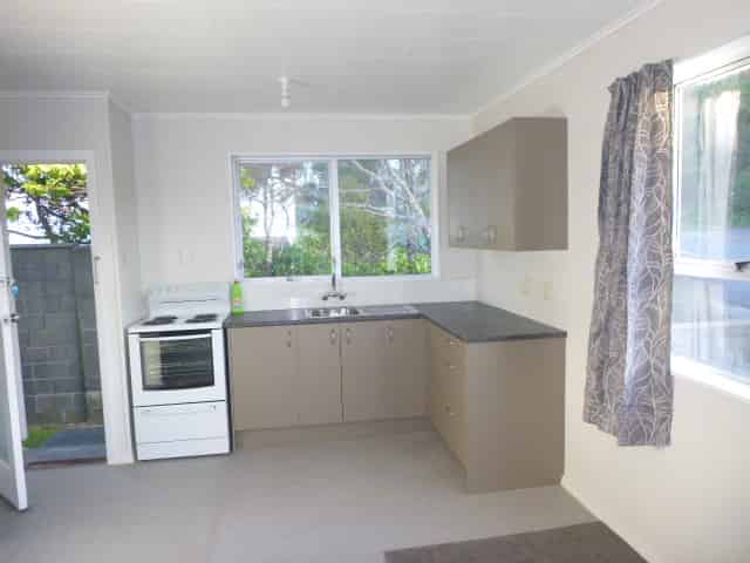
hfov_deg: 69.4
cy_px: 282
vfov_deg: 54.9
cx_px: 375
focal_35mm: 25
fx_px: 542
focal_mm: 4.5
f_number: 3.9
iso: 320
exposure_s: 1/60
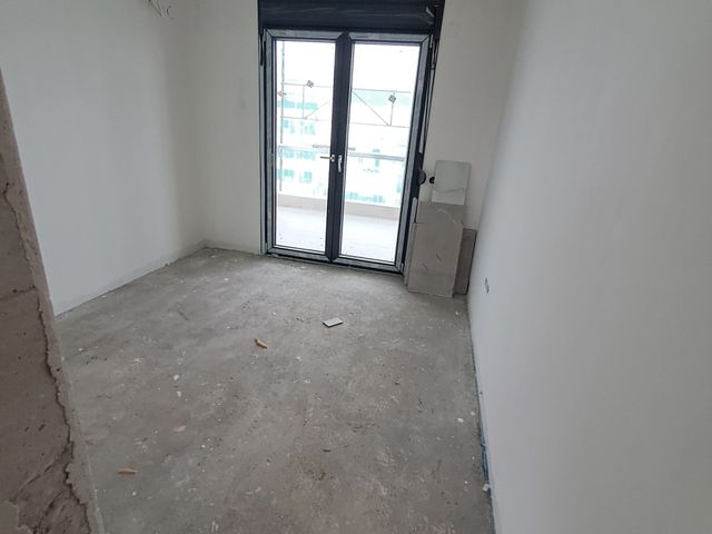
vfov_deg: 89.9
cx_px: 356
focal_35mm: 13
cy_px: 267
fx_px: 267
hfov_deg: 106.2
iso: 64
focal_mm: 1.42
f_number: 2.2
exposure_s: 1/50
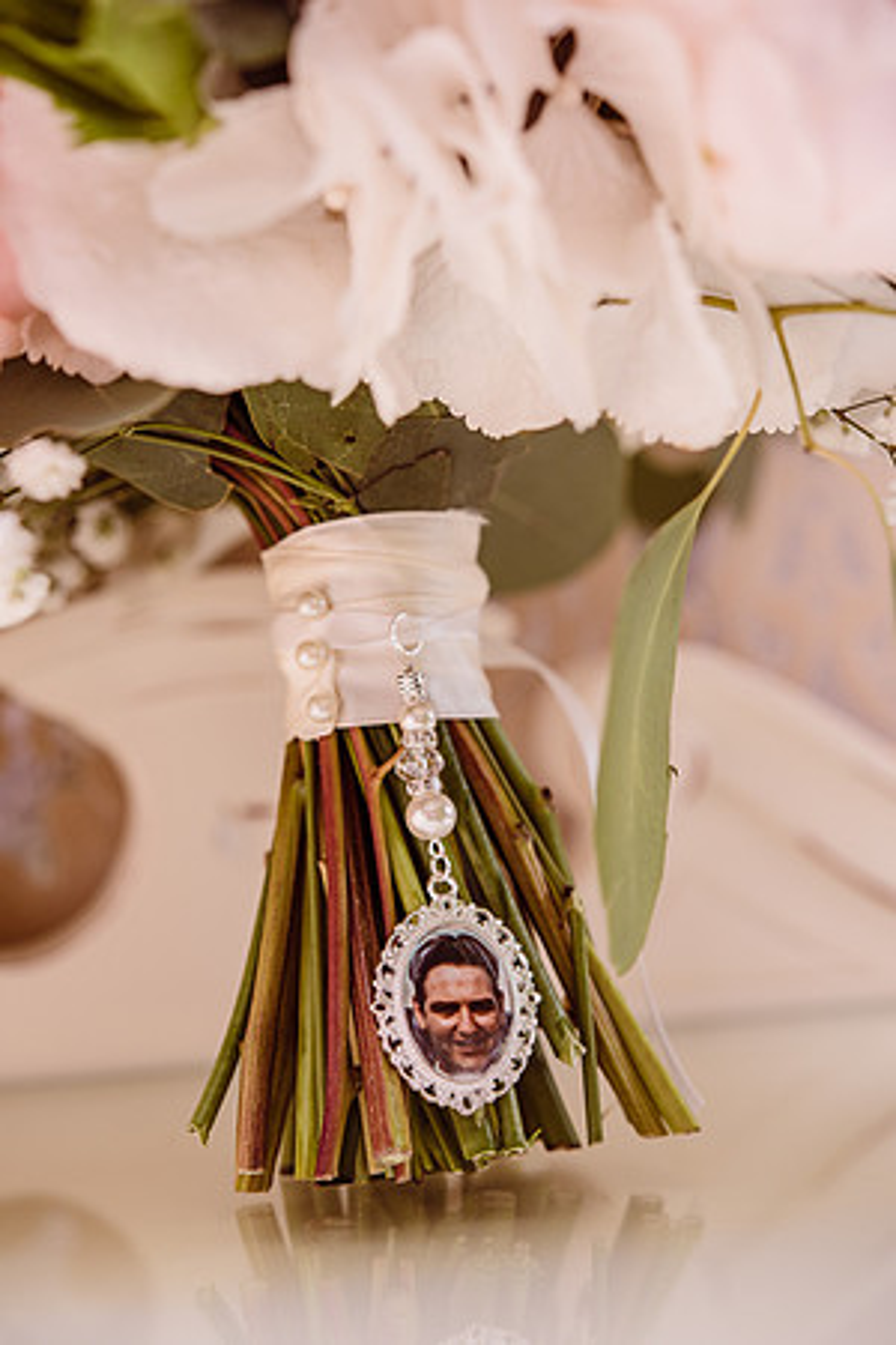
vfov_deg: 33.4
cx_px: 448
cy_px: 672
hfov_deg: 22.6
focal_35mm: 60
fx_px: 2240
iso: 200
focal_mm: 60
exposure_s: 1/80
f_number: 4.5
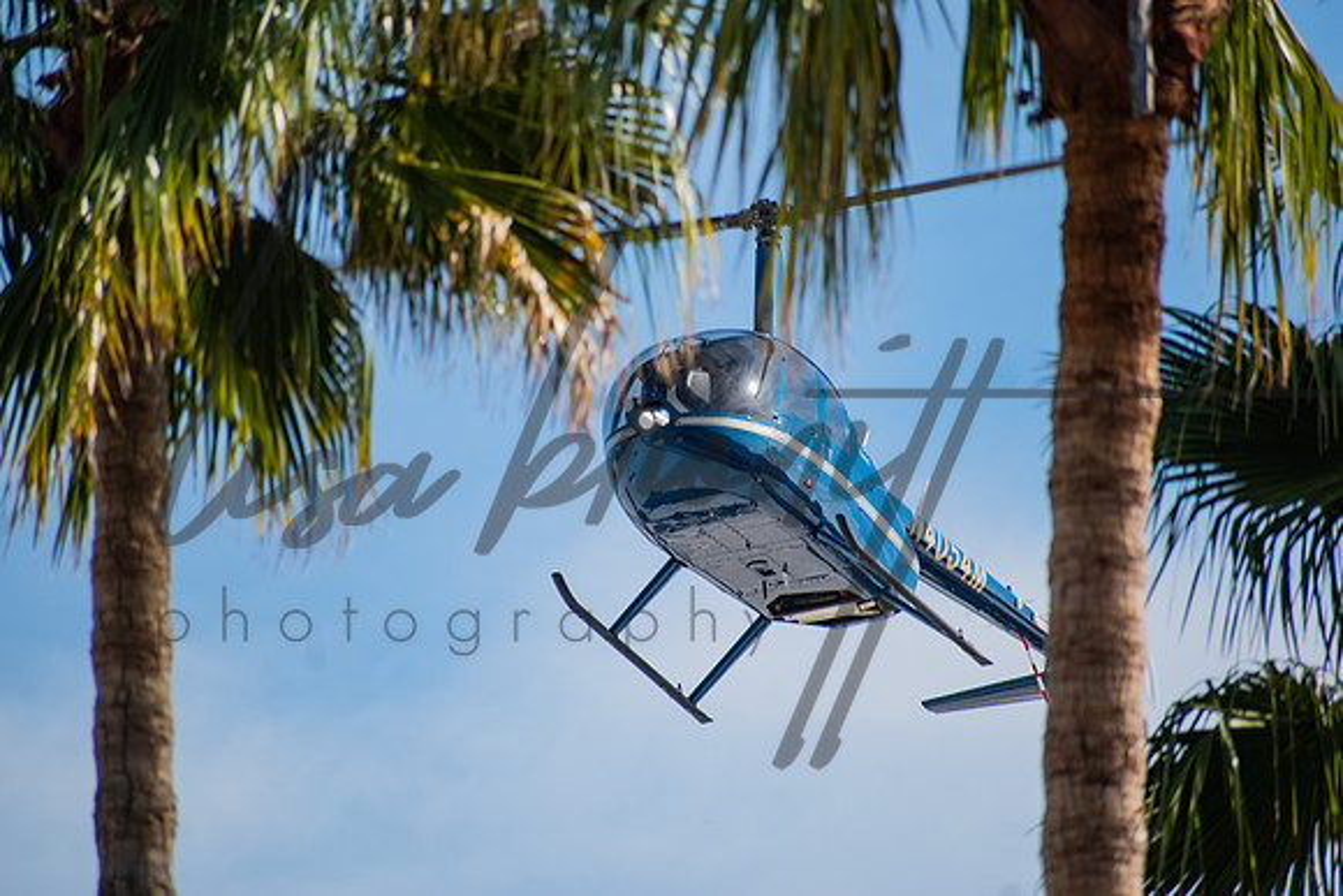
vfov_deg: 3.1
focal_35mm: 450
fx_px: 16791
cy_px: 448
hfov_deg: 4.6
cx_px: 672
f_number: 6.3
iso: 100
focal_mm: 300
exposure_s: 1/400
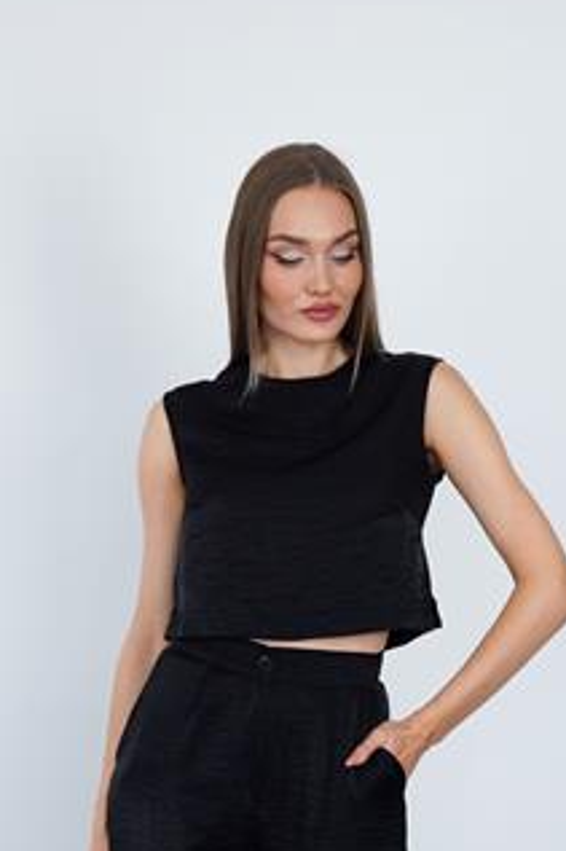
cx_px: 271
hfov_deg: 12.9
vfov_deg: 18.9
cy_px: 768
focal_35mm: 106
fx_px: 2502
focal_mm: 56
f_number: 5.6
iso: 250
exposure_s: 1/100
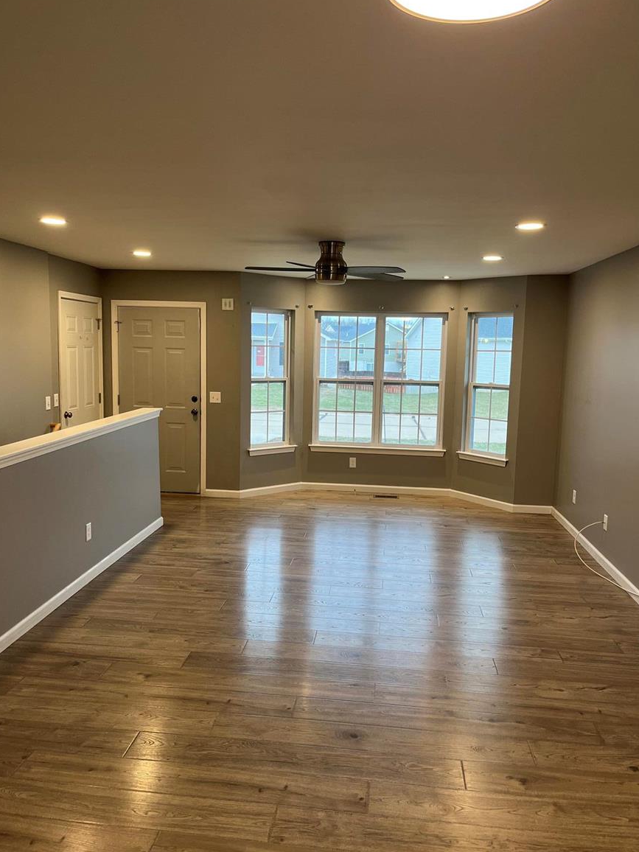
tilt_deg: -7.0
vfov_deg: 65.3
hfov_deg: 51.4
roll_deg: -0.8
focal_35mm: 27
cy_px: 434
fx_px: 665
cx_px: 316
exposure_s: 1/60
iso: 100
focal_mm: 5.1
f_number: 1.6
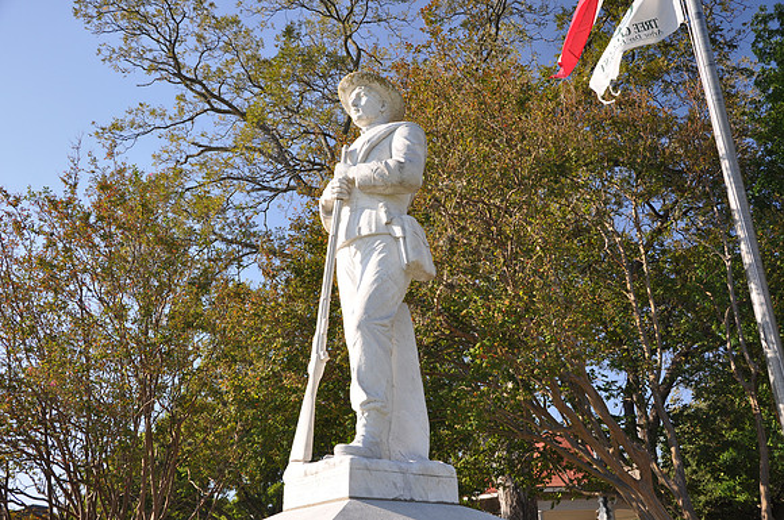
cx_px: 392
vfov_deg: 36.8
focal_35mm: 36
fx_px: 783
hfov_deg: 53.2
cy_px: 260
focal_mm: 24
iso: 200
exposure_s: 1/160
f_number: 6.3
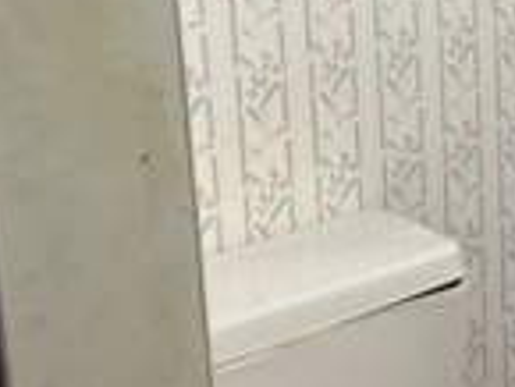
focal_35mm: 86
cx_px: 614
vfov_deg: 16.9
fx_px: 1281
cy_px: 20
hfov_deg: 21.2
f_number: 1.5
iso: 80
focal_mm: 5.7
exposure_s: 1/60
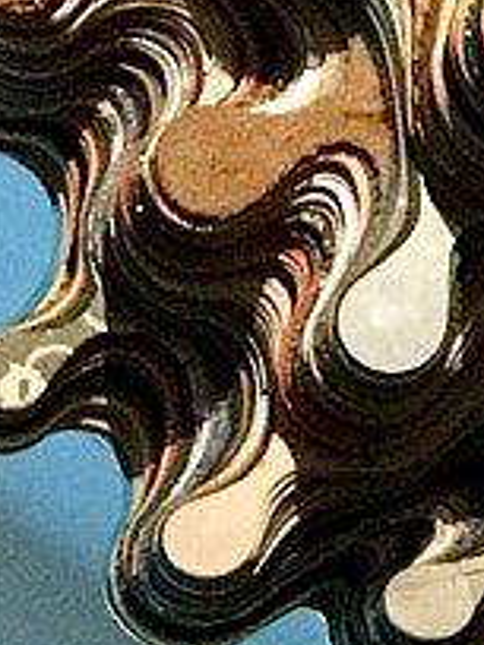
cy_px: 1625
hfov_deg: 6.5
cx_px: 104
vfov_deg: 8.0
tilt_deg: +22.9
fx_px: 4232
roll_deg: -1.0
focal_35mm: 227
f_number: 2.2
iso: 320
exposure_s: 1/17
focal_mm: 4.15
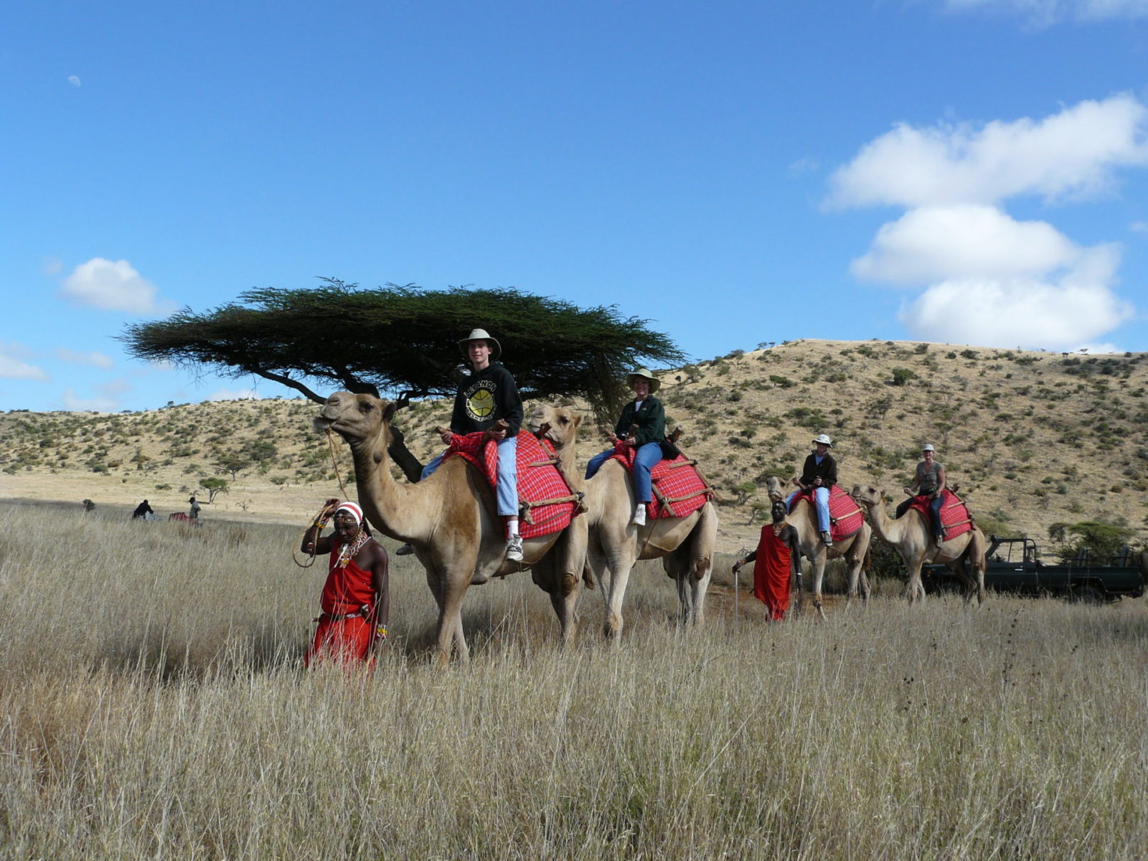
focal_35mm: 36
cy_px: 430
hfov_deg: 51.4
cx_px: 574
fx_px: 1194
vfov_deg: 39.7
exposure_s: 1/320
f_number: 5.6
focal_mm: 6
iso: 100
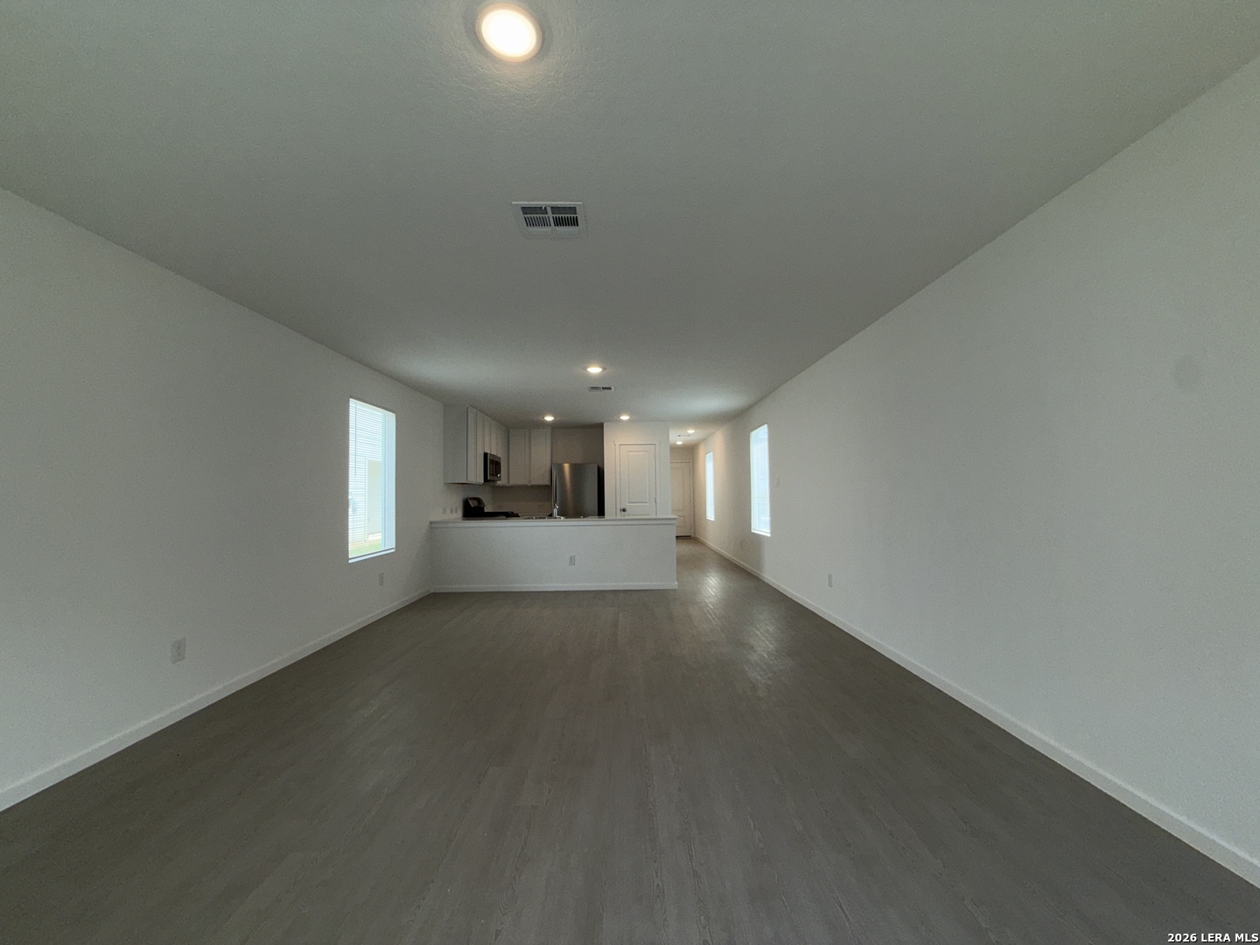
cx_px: 630
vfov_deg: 85.7
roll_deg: +0.8
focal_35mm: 14
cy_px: 472
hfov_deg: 102.1
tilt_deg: +3.4
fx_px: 510
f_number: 2.2
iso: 20
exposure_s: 1/122
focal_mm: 2.22
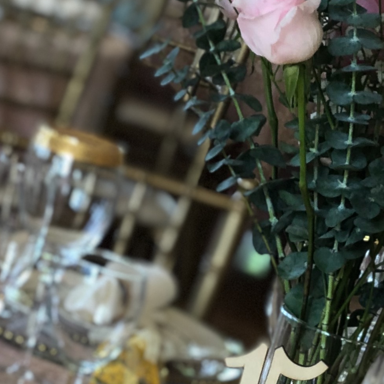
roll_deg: -19.3
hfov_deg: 9.1
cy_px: 772
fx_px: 2385
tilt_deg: -19.4
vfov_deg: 8.7
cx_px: 406
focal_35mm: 190
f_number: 2.4
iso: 32
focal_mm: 6
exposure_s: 1/60
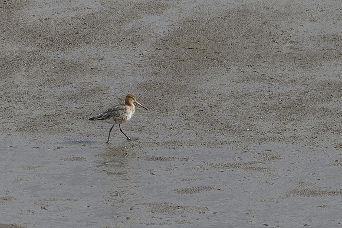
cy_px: 168
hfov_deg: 1.7
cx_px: 183
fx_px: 11313
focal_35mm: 1191
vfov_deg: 1.2
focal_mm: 400
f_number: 6.3
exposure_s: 1/1600
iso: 450
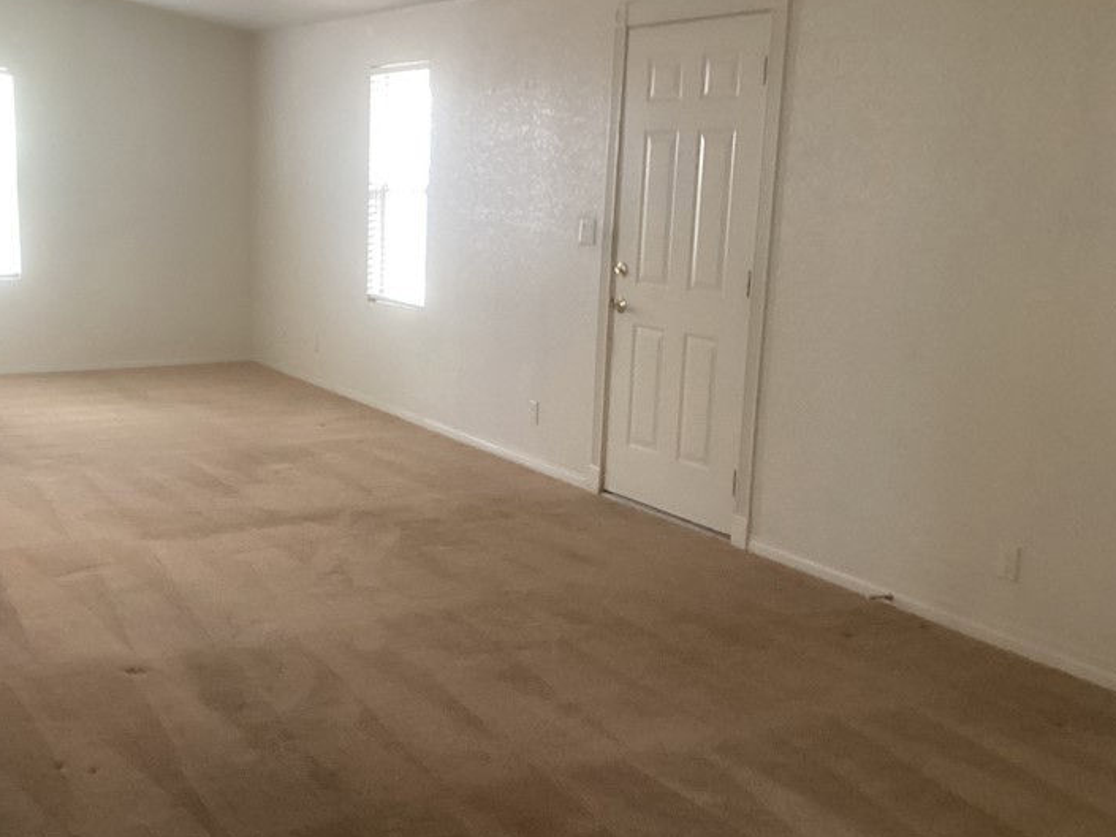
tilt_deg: -10.5
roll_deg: -1.2
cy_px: 464
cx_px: 364
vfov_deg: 32.2
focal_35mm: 45
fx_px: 1451
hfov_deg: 41.5
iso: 320
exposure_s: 1/40
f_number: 2.4
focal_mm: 3.3
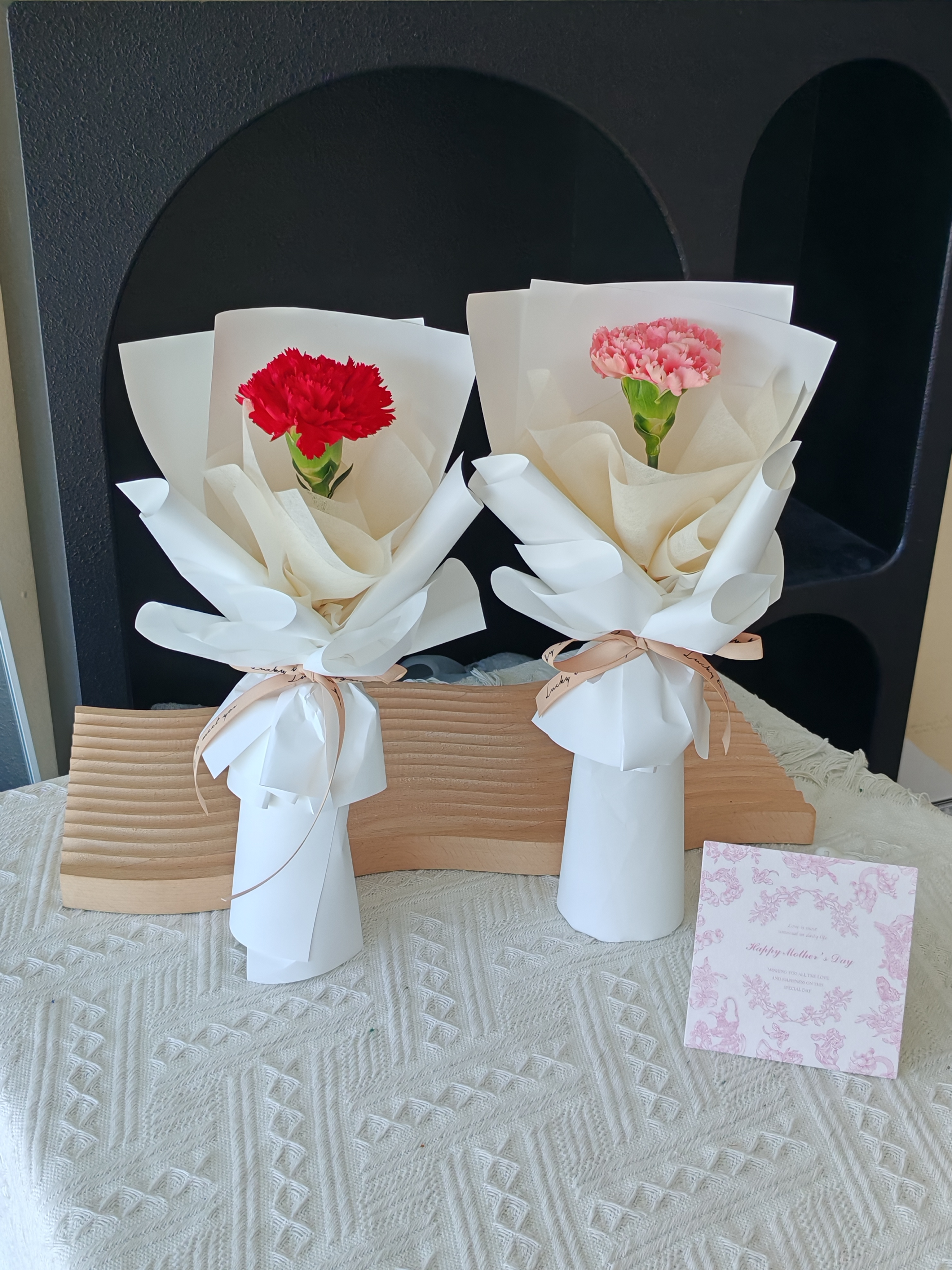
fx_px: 1467
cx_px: 476
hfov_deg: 36.0
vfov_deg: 46.8
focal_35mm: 40
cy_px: 635
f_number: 1.95
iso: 50
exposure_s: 1/130
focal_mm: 5.52
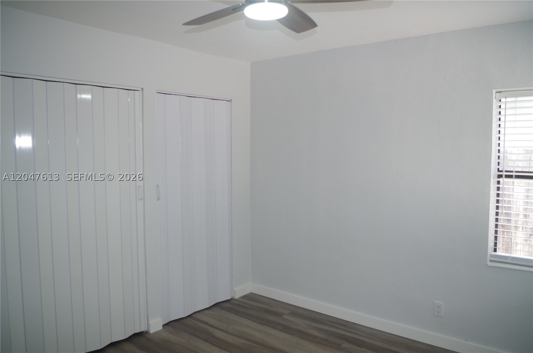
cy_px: 176
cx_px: 266
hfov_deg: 67.5
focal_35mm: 27
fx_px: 399
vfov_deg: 47.7
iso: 400
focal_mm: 18
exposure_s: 1/100
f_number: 3.5
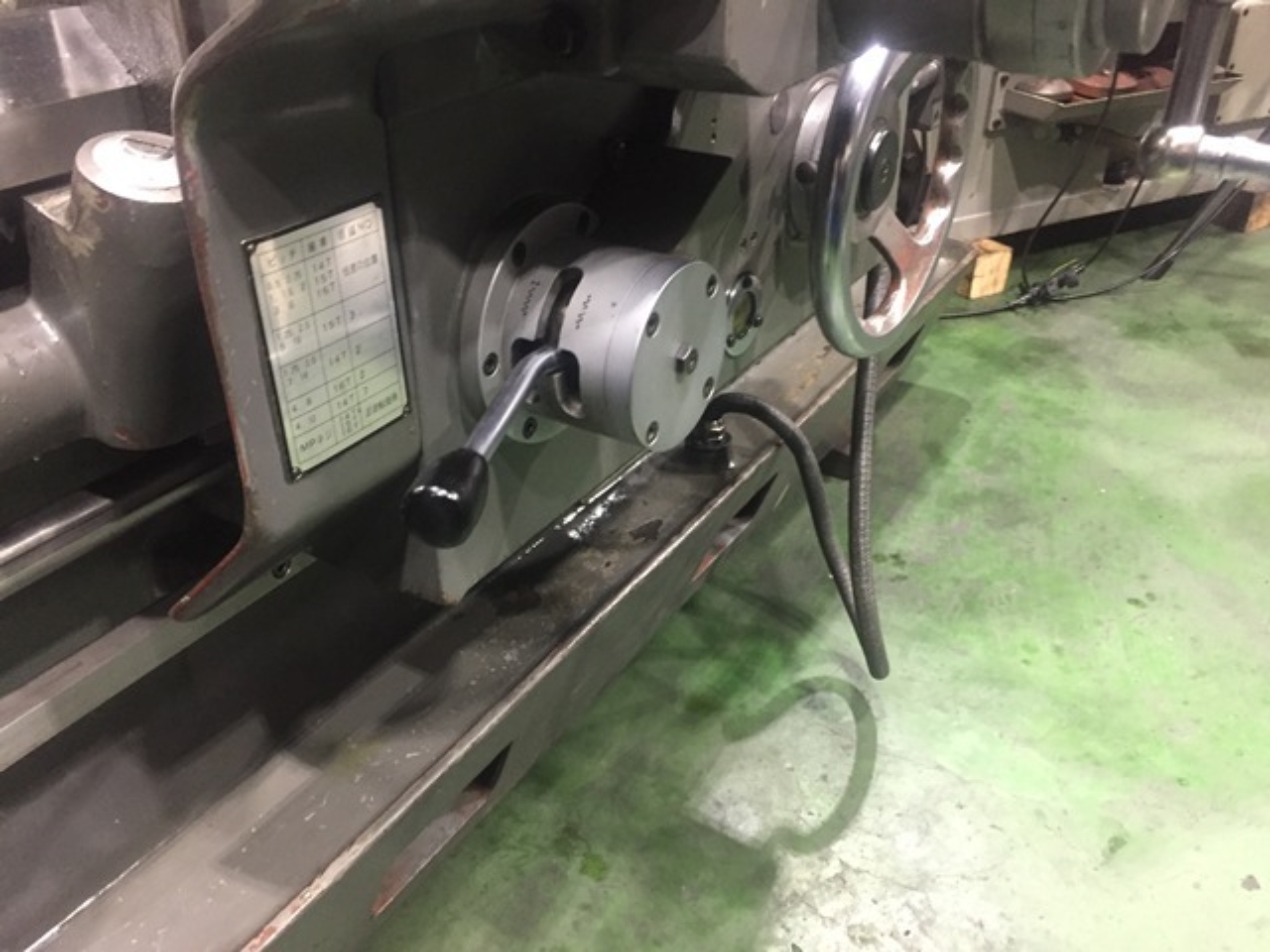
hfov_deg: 61.7
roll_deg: -0.2
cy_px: 476
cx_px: 635
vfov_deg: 48.2
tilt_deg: -31.4
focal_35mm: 29
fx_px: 1064
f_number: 2.2
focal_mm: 4.15
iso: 250
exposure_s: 1/24
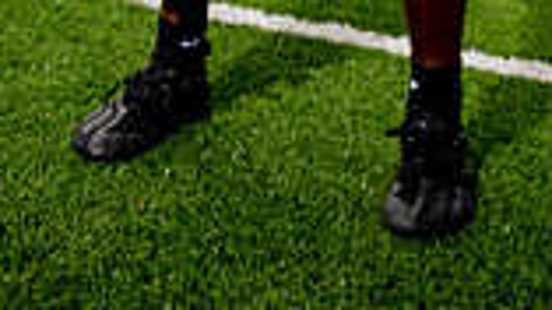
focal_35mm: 93
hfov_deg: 22.9
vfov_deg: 11.1
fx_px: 1360
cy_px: -419
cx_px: 250
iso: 200
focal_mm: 31
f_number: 8
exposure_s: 1/250
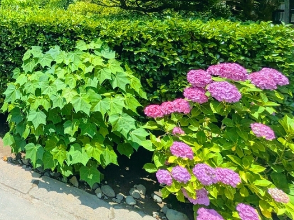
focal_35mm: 32
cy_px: -3
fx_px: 272
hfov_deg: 44.9
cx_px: -20
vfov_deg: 38.8
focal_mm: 1.83
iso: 50
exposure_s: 1/2137
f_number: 2.2
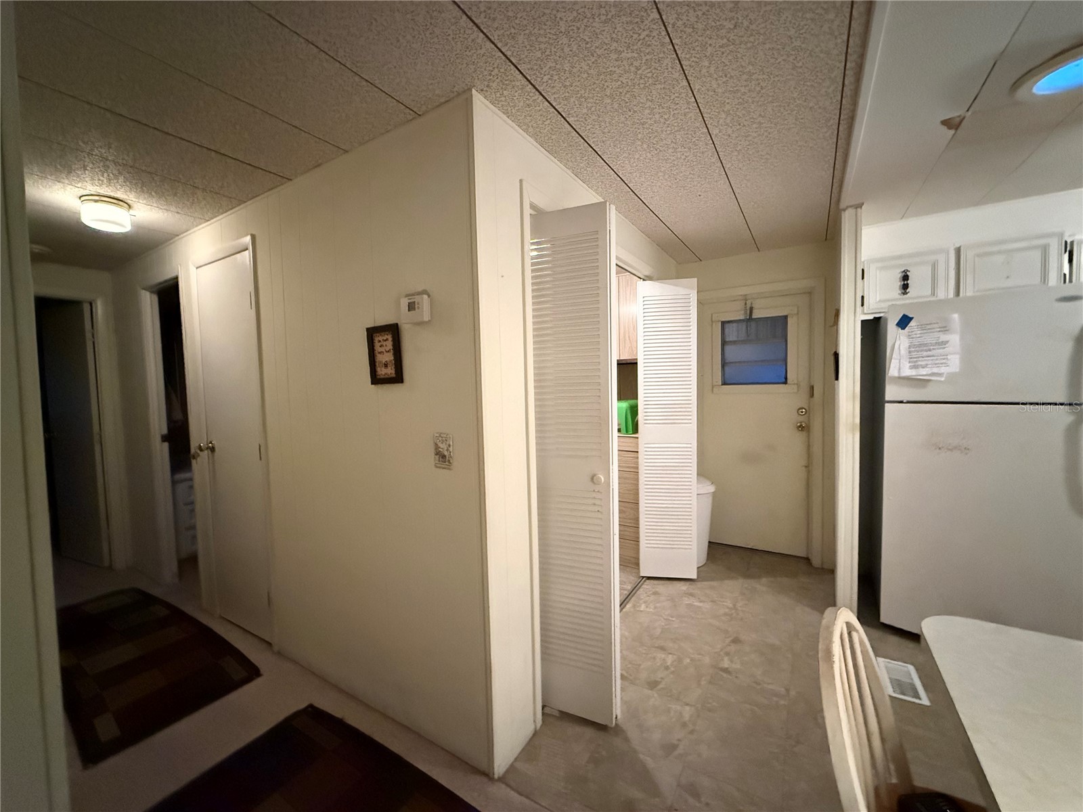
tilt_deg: -1.8
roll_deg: +1.1
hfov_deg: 102.1
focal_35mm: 14
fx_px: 438
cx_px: 542
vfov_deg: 85.7
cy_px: 406
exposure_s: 1/60
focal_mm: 2.22
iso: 1250
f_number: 2.2
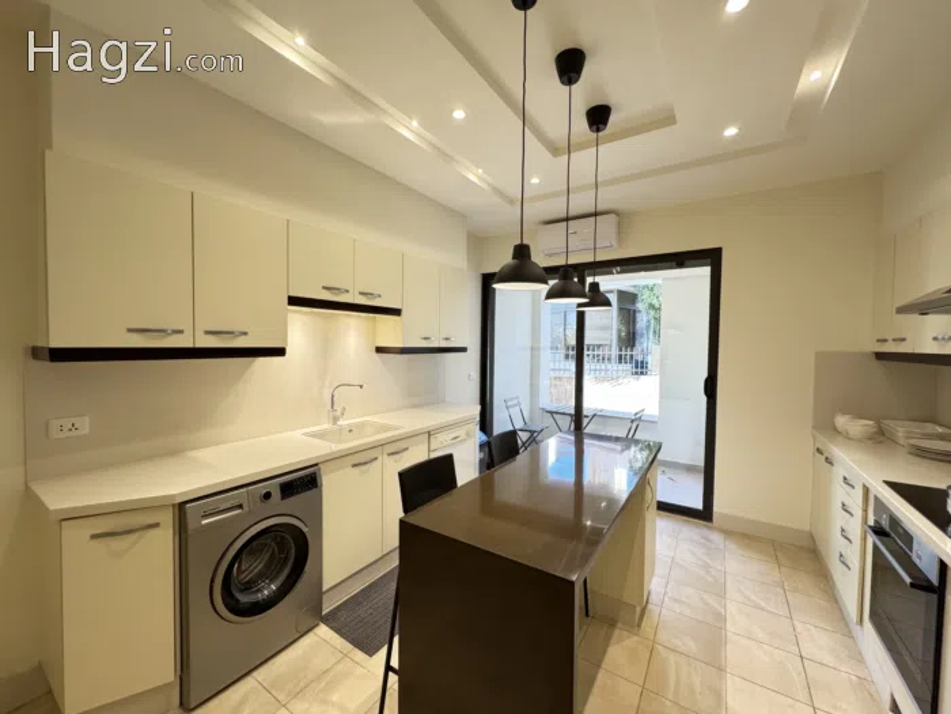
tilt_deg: -2.0
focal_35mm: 14
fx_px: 385
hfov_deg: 102.1
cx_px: 476
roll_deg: -1.1
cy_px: 357
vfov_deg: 85.7
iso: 320
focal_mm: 2.22
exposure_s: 1/100
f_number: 2.2
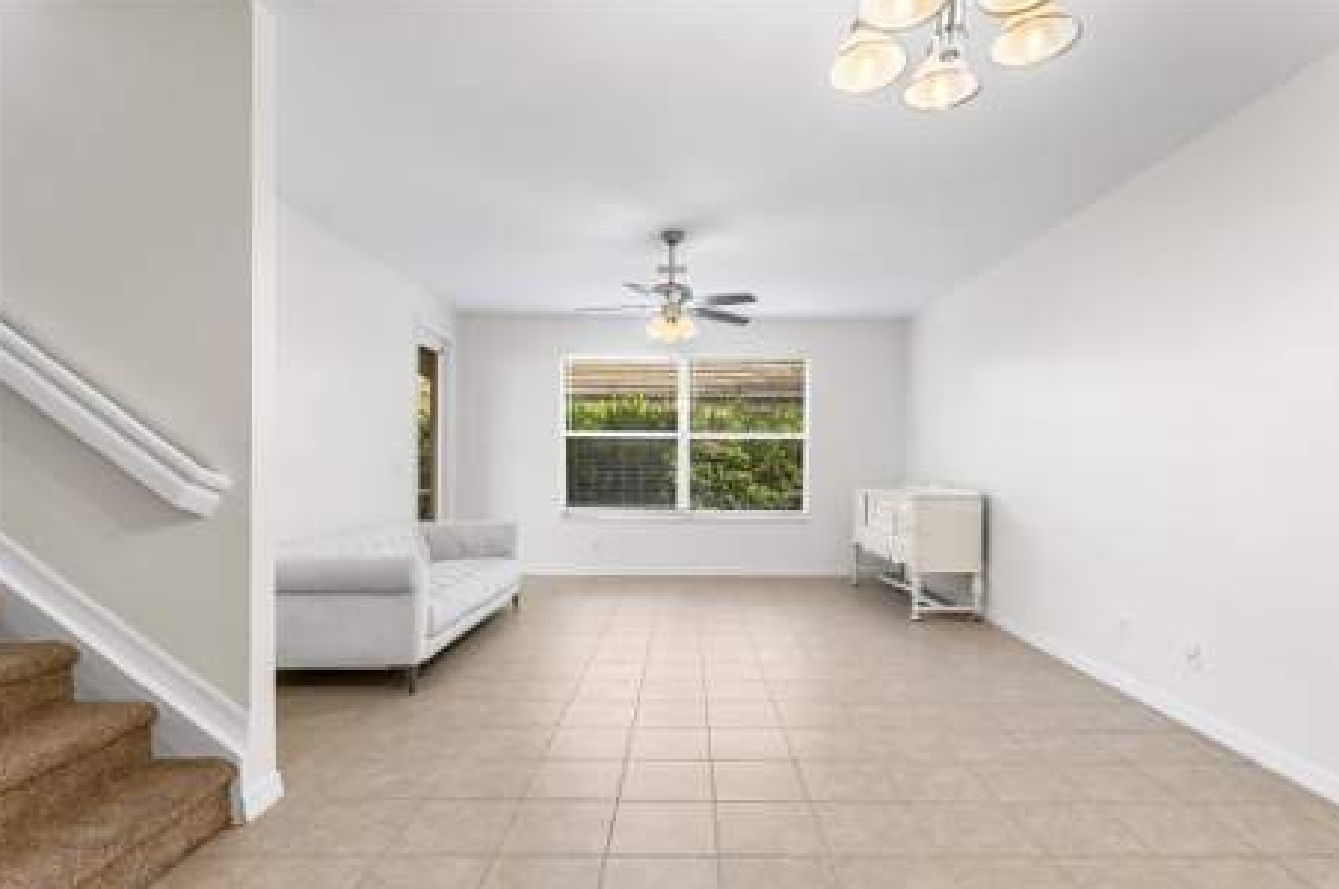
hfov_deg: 90.2
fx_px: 667
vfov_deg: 67.3
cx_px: 693
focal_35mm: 18
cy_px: 464
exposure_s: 1/100
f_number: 8
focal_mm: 16.9
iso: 400
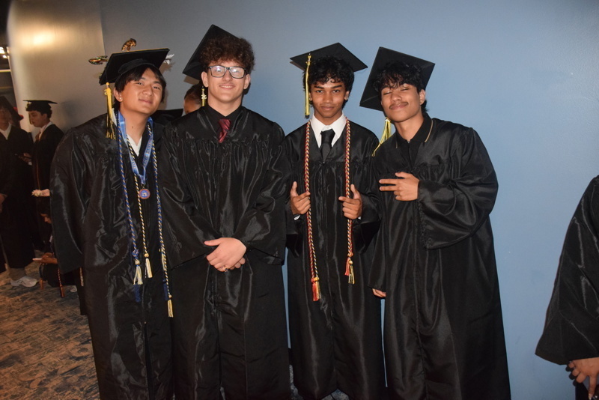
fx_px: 449
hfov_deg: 67.4
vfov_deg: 48.0
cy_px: 200
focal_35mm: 27
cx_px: 300
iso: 3200
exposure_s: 1/60
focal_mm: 18
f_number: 3.5
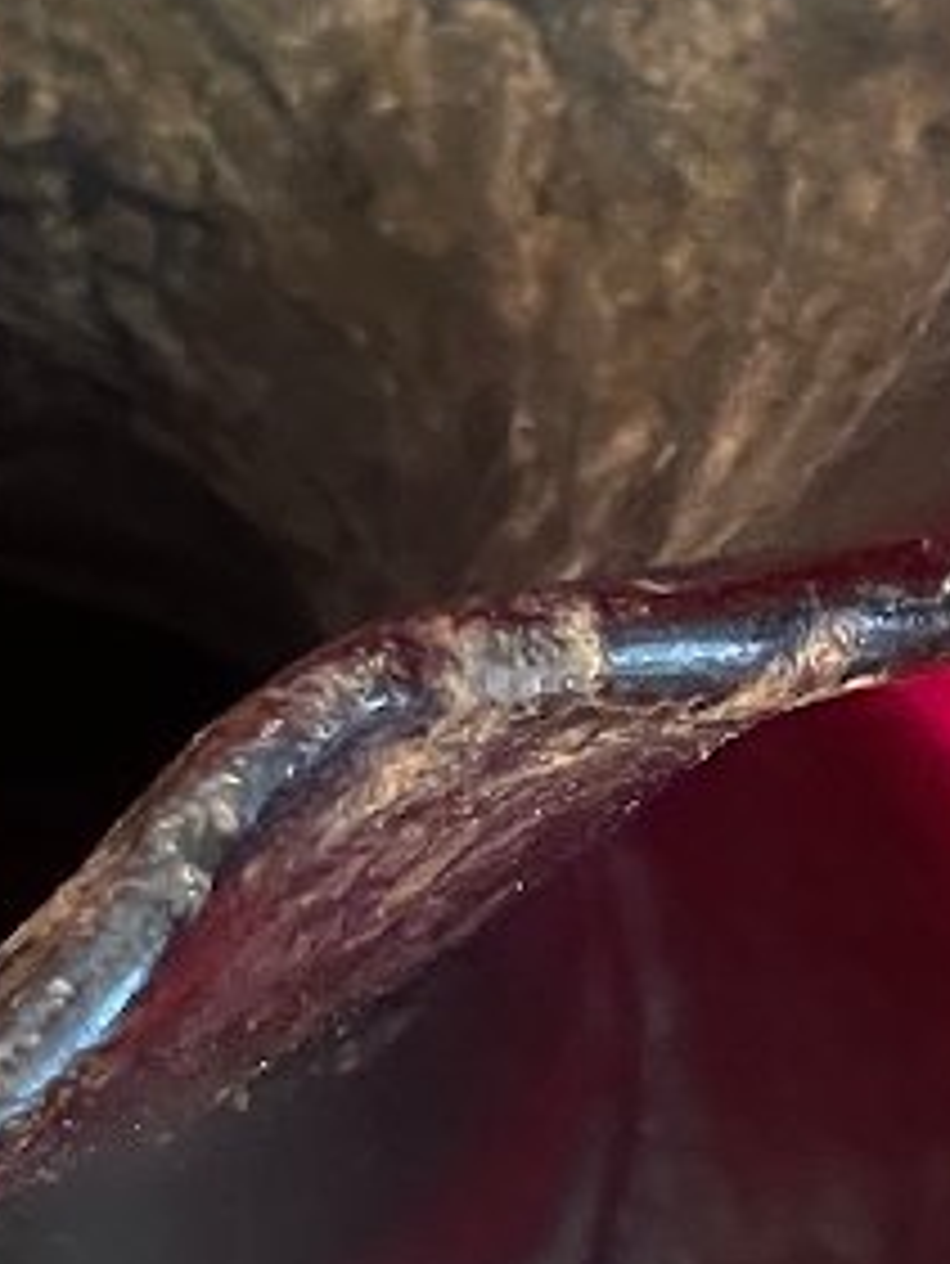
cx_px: -131
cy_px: 468
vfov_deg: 8.9
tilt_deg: -48.8
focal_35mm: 222
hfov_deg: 6.7
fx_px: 8117
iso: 1000
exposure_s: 1/33
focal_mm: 6
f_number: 2
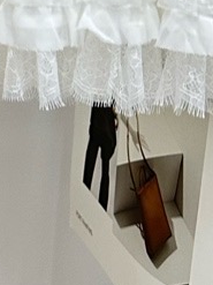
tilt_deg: -8.2
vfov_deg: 11.4
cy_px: -145
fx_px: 1363
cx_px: -432
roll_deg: -1.0
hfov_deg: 7.7
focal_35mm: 166
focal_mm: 6.86
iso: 125
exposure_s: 1/121
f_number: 1.78
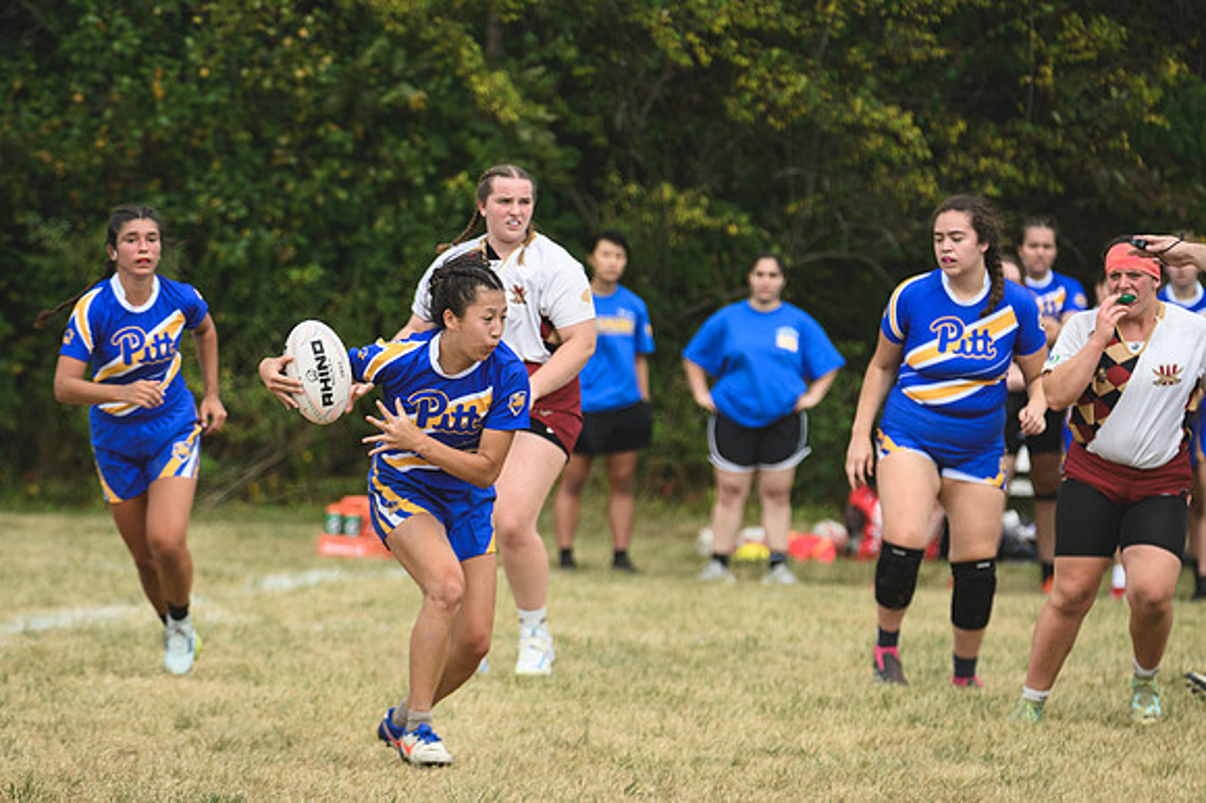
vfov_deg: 2.7
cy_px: 402
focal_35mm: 510
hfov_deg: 4.0
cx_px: 603
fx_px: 17075
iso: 360
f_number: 6
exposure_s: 1/1000
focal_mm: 340
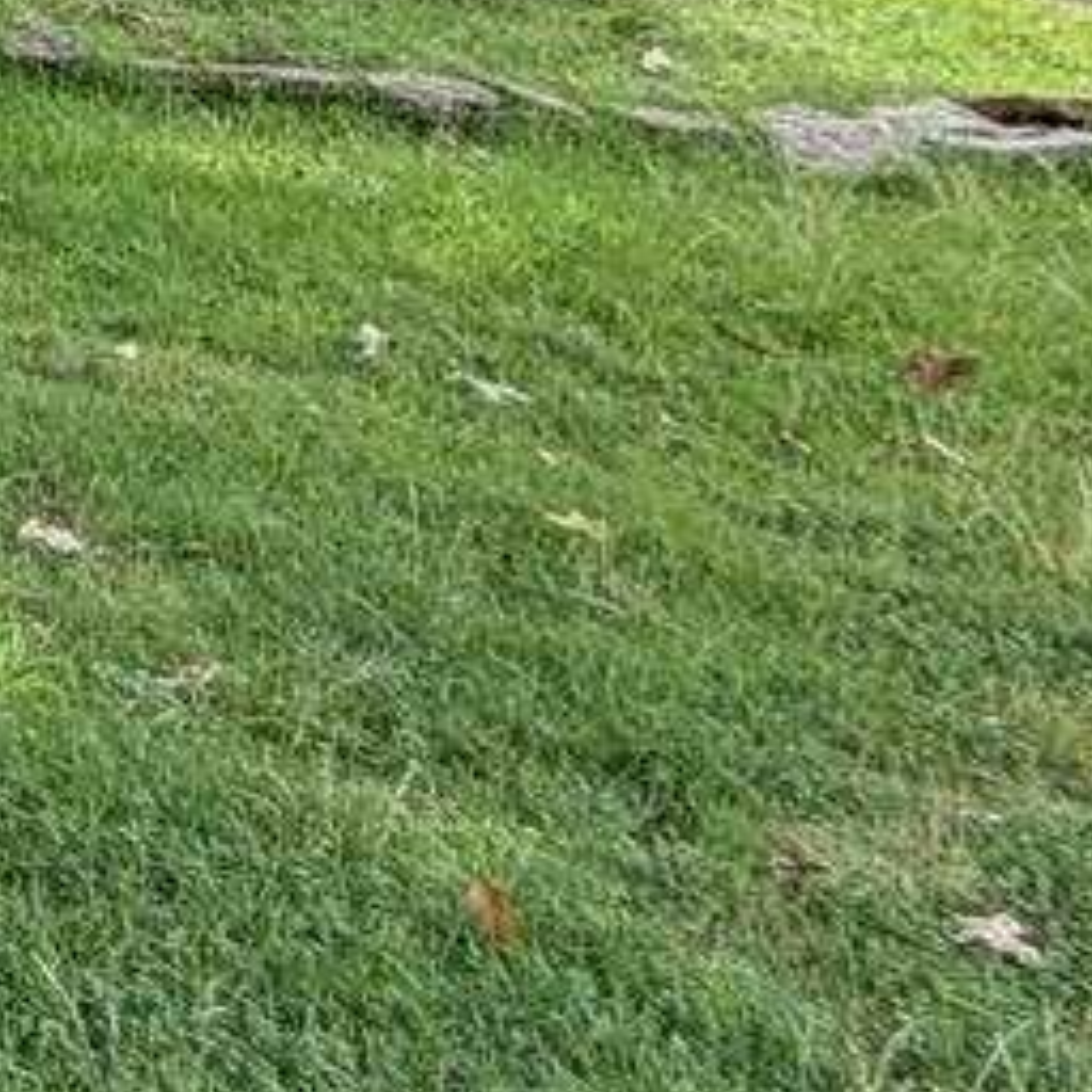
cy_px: -576
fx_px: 3533
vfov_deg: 16.0
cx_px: -2133
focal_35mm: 99
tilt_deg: +3.6
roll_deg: +0.5
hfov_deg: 11.3
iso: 50
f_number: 2.2
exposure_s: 1/224
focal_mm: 2.22
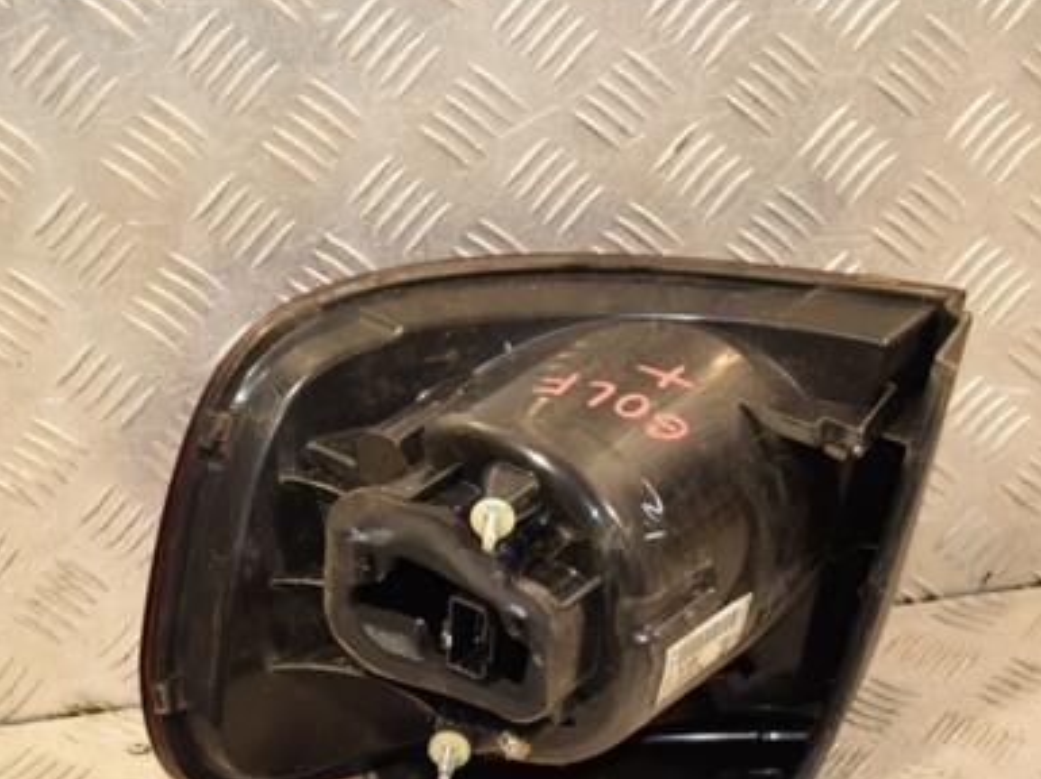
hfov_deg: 21.8
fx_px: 2704
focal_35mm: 90
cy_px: 506
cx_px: 565
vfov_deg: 16.4
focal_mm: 40
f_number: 4.8
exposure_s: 1/100
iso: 800
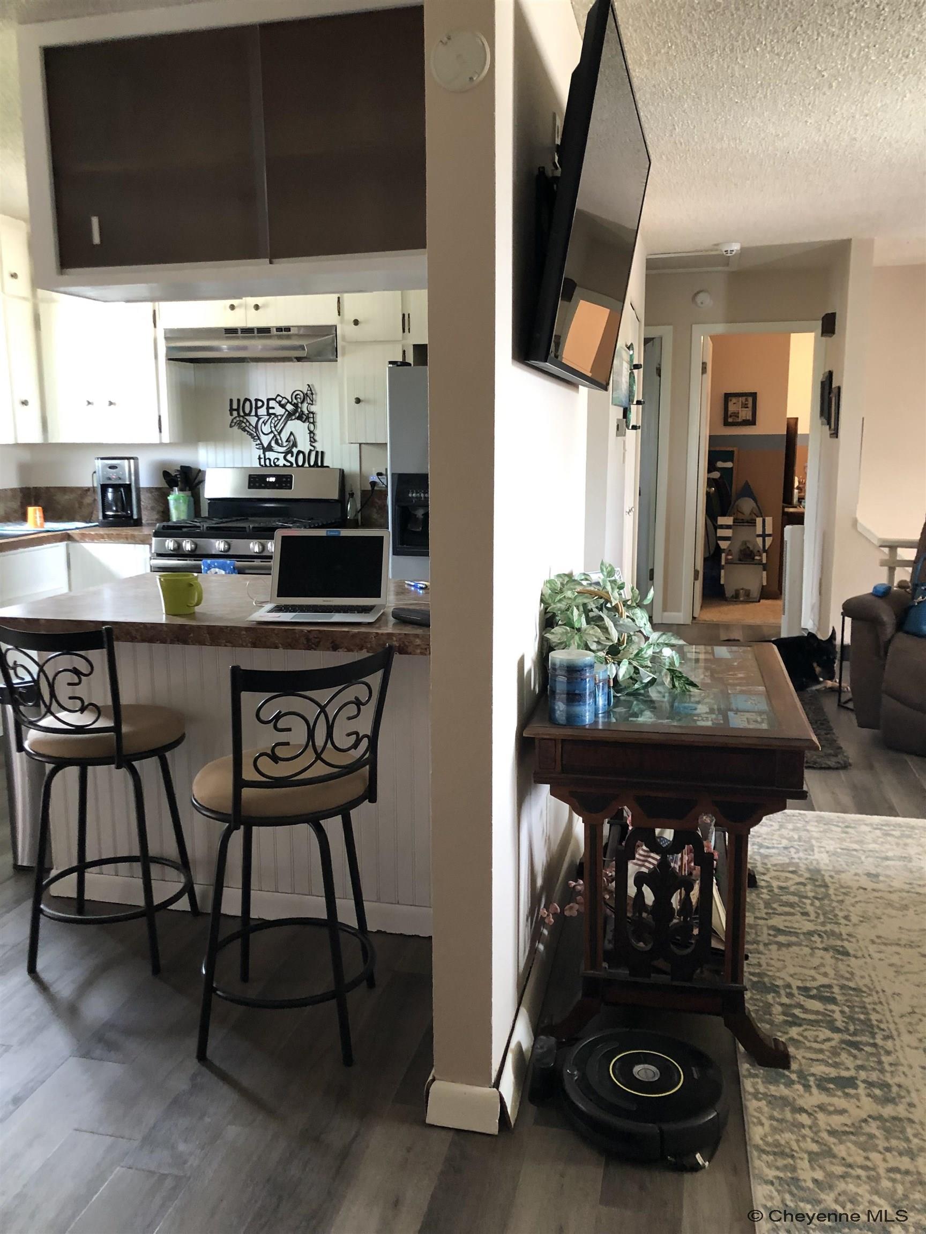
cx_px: 463
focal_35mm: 28
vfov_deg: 63.4
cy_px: 617
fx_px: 999
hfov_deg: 49.7
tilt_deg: -8.9
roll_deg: +1.7
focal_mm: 3.99
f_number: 1.8
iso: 100
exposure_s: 1/13
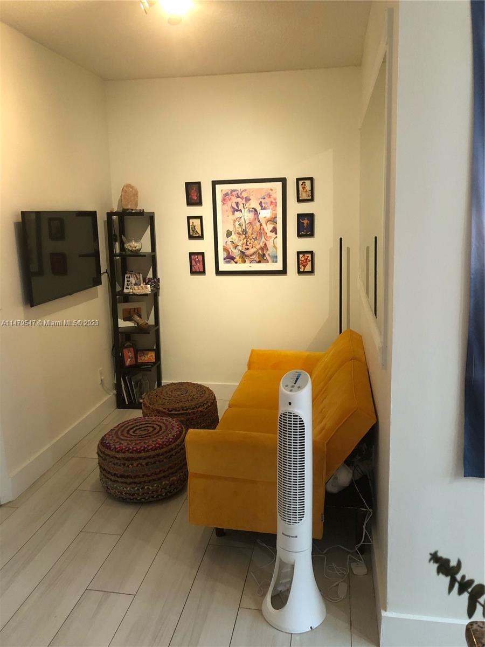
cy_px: 324
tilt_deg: -11.1
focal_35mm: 28
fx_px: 523
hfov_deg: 49.7
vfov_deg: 63.4
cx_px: 242
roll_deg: +2.2
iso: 100
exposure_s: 1/15
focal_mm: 4
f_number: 1.8
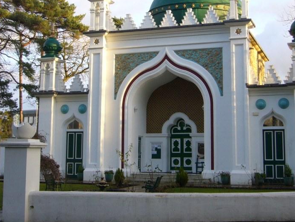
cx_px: 167
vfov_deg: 24.7
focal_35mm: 59
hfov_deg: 32.6
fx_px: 503
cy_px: 70
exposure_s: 1/100
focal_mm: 6.6
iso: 80
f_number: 3
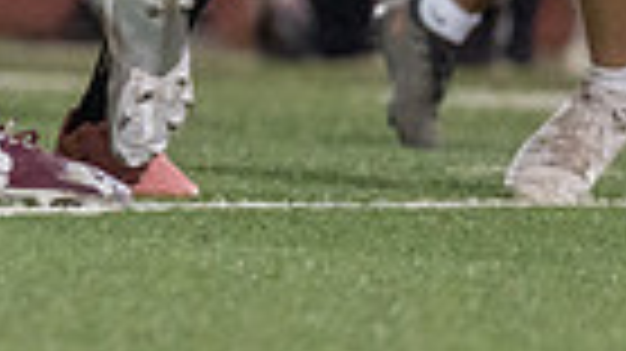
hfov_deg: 1.4
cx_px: -416
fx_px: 24851
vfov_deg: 0.8
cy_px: -282
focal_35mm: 1498
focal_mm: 200
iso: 2000
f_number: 2.8
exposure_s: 1/1000
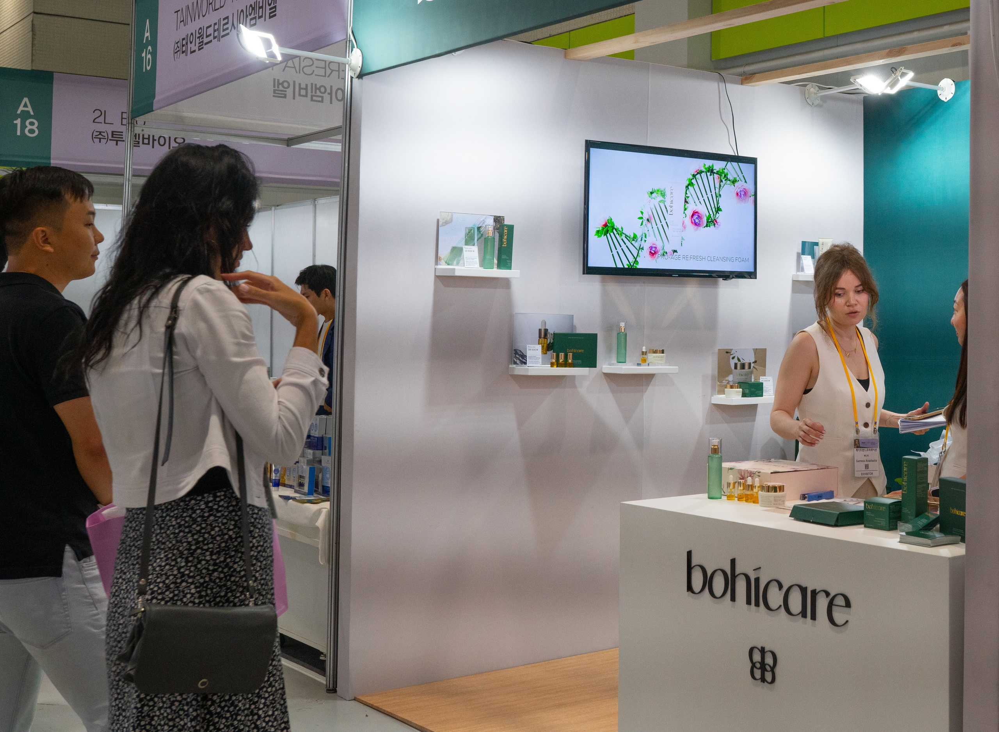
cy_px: 241
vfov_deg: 28.5
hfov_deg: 37.7
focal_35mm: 50
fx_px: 1430
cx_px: 736
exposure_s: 1/160
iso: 2000
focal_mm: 35
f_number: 6.3
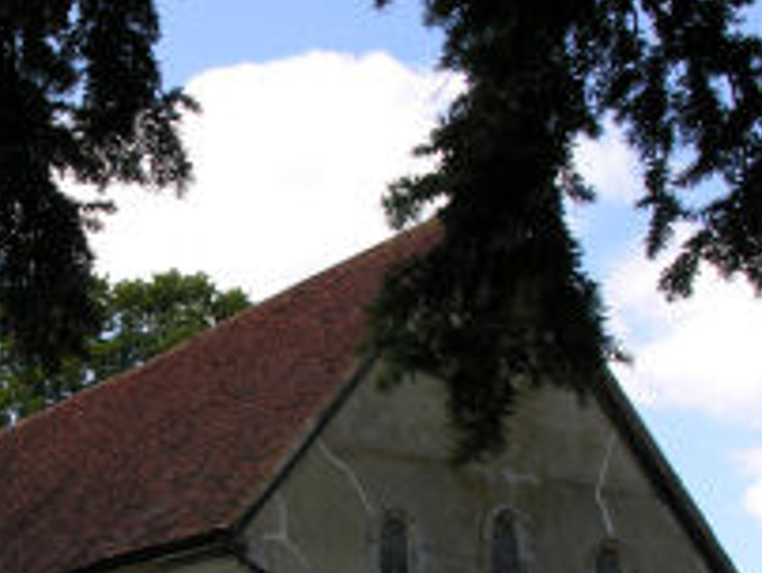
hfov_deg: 21.1
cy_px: 556
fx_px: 2006
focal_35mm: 91
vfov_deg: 16.0
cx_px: 106
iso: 50
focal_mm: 10.2
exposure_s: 1/145
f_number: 5.8
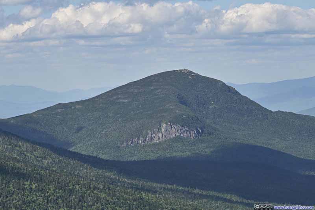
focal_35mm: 120
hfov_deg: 17.1
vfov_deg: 11.4
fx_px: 1050
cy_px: 105
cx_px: 158
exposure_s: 1/640
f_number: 5.6
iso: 64
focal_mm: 120
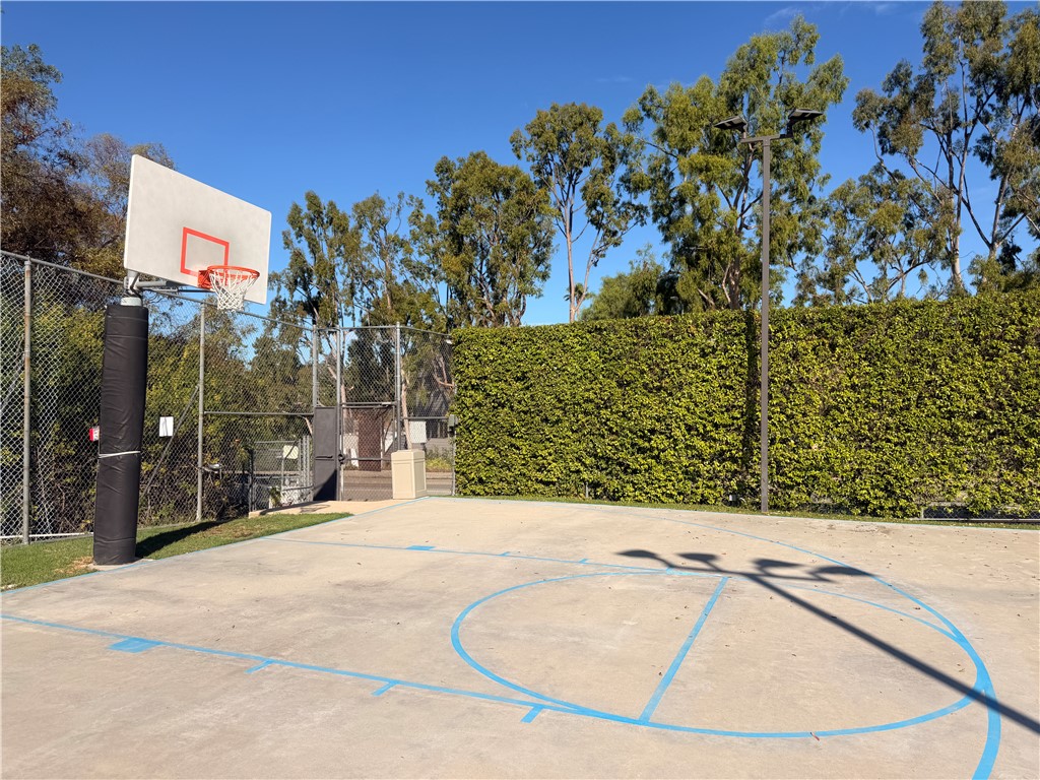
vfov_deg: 56.8
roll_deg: -0.2
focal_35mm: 24
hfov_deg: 71.6
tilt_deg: +1.9
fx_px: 721
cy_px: 390
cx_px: 520
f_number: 1.78
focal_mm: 6.76
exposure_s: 1/5319
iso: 80
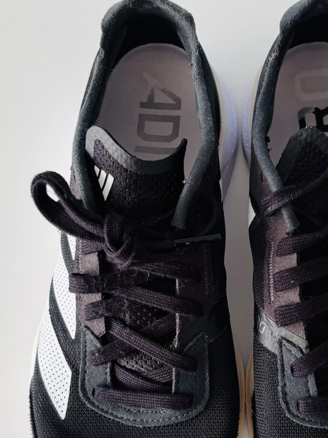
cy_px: 276
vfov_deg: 33.0
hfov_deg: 25.0
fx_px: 732
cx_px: 244
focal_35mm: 58
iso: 125
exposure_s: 1/107
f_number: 1.6
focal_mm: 5.96
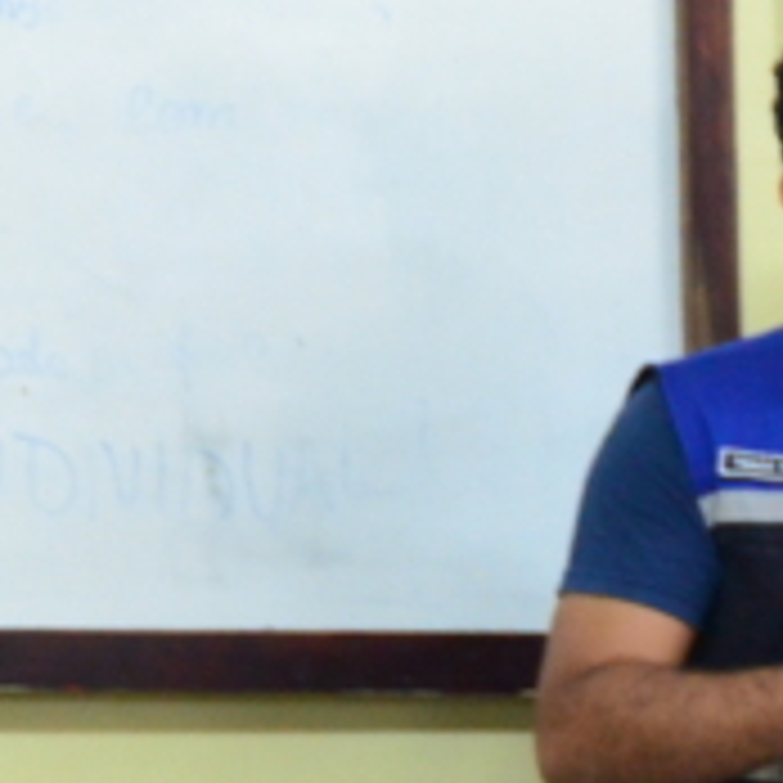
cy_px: 1242
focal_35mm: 361
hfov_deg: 4.7
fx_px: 9238
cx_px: 2268
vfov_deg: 4.8
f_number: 5.6
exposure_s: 1/80
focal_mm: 48
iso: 2000
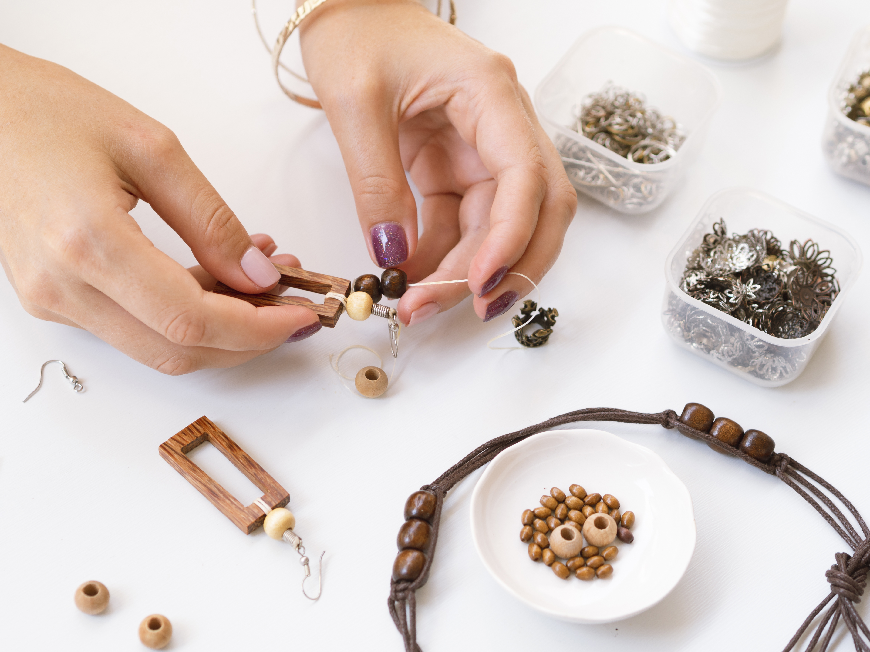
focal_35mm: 90
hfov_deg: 21.8
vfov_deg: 16.4
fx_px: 2262
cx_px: 435
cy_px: 326
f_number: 2.8
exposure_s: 1/160
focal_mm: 45
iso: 200
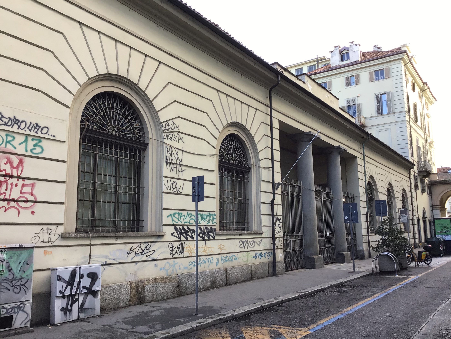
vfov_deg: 45.4
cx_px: 226
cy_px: 170
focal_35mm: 31
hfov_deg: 58.4
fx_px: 404
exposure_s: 1/100
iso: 32
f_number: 2.4
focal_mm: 3.3
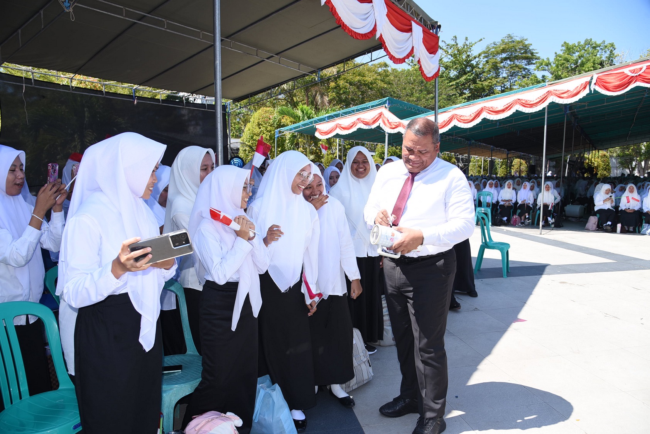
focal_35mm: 24
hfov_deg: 73.7
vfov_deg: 53.2
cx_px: 325
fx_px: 433
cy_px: 217
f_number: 5.6
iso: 100
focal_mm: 24
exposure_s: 1/200
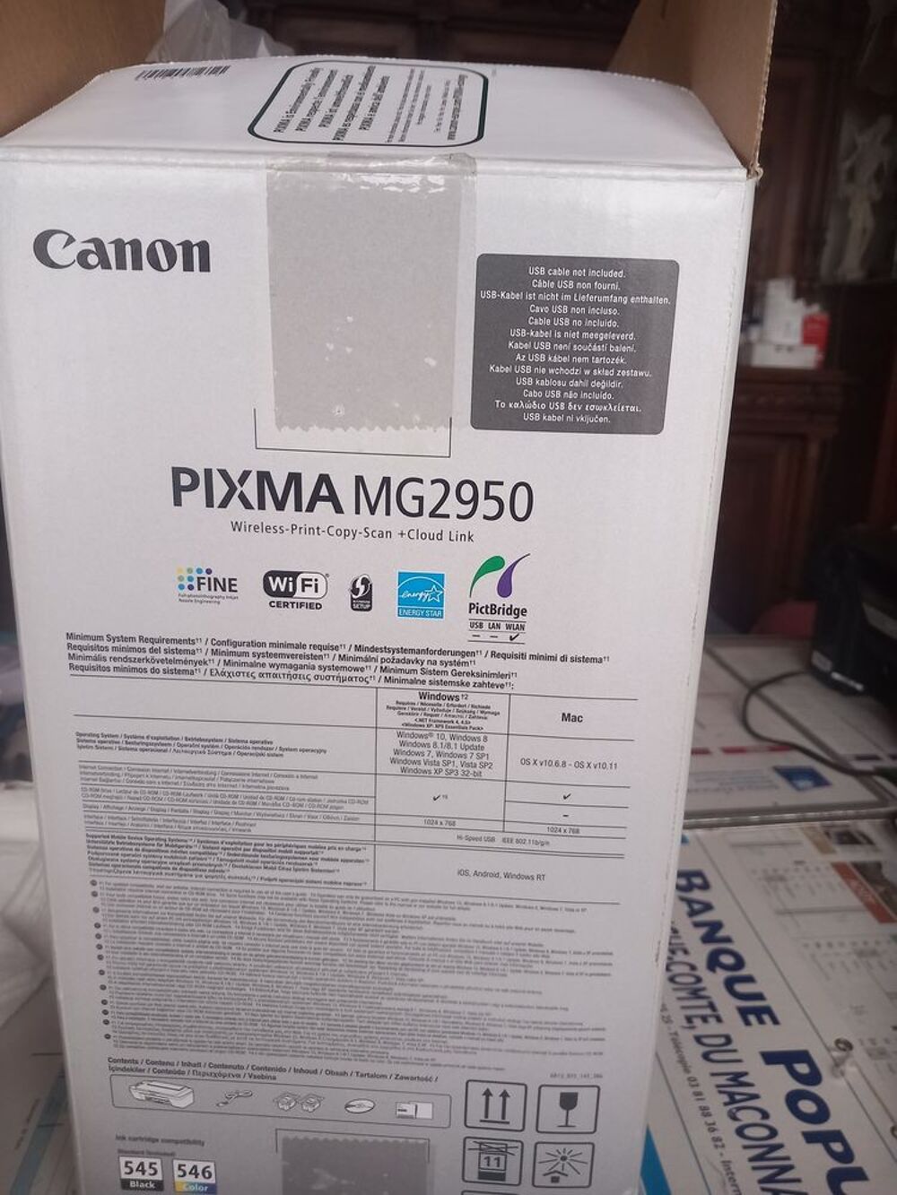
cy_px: 598
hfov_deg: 51.4
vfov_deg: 65.3
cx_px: 448
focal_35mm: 27
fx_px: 933
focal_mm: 4
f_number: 1.8
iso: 200
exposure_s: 1/33.3
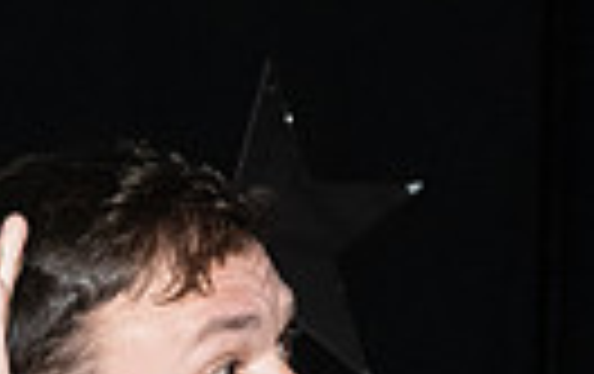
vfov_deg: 6.9
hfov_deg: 11.2
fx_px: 3000
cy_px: 733
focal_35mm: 185
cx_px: -56
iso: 6400
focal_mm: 27.5
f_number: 5.6
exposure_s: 1/125
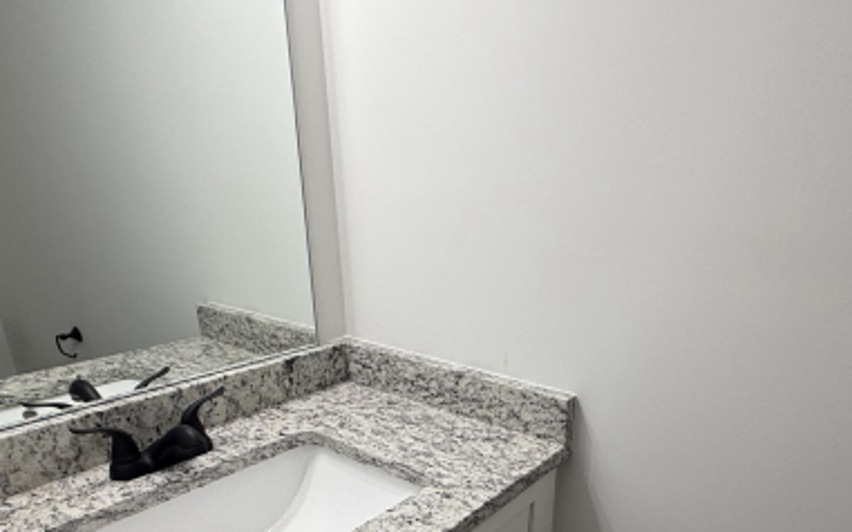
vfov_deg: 45.9
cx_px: 529
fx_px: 604
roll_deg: -1.5
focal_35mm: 26
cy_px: 400
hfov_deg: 69.4
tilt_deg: -21.9
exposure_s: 1/120
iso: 64
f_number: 2.2
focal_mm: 2.22
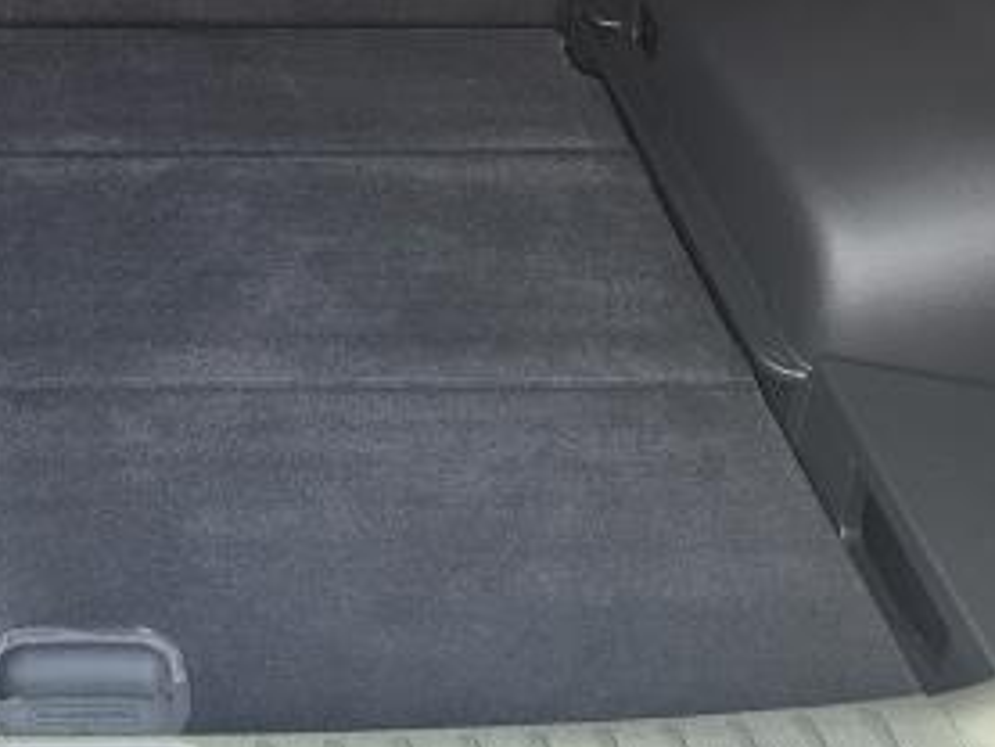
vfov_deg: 23.2
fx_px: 1725
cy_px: -36
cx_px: 36
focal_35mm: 60
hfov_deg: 30.3
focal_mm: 5.4
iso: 40
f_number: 1.8
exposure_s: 1/169
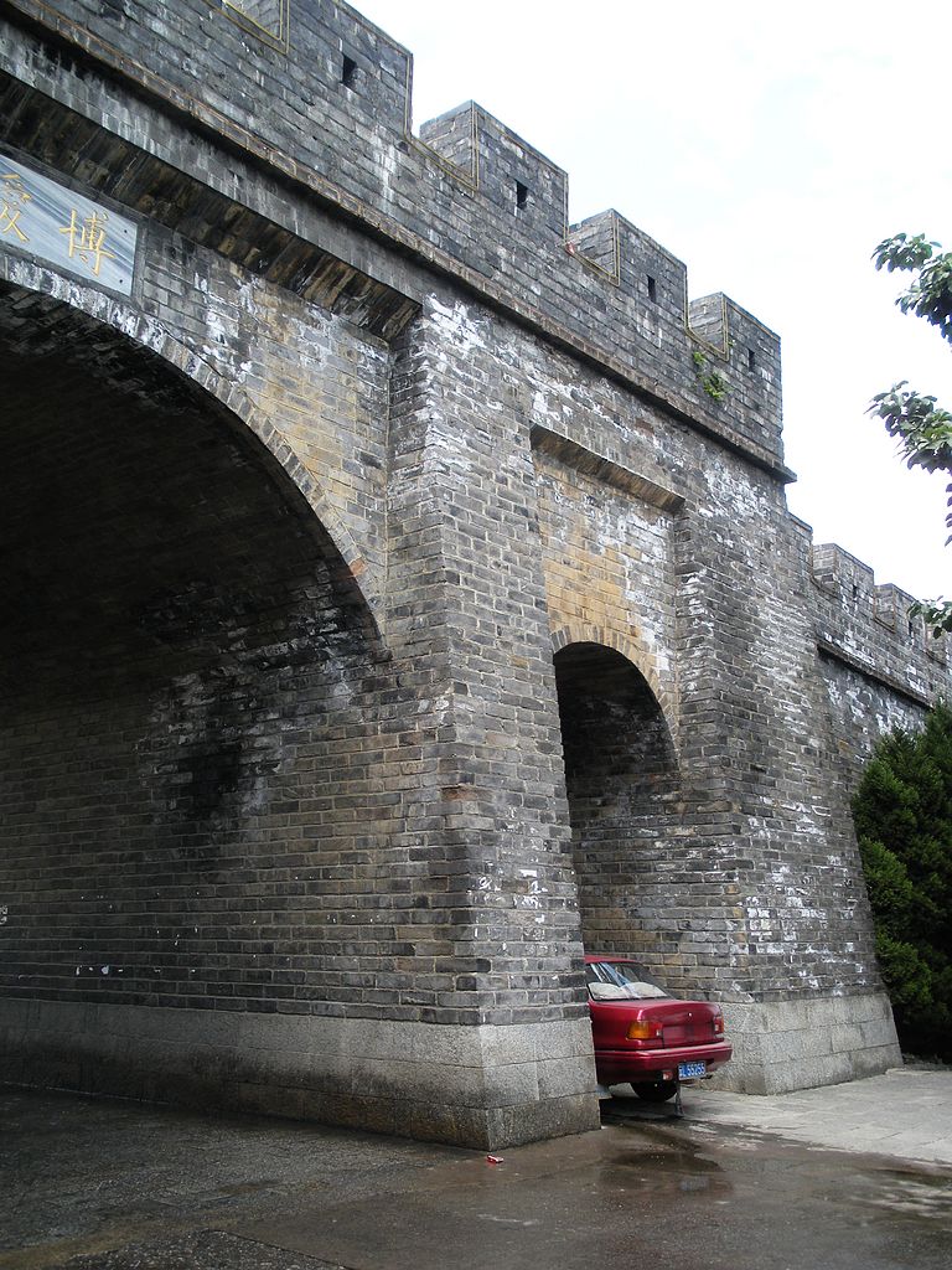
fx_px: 1320
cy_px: 635
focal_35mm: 36
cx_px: 476
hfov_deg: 39.7
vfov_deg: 51.4
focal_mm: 6.3
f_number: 3.5
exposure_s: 1/137
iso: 64
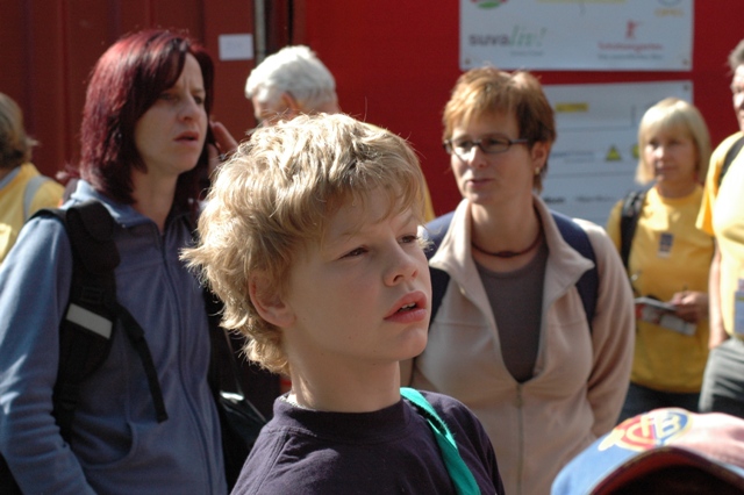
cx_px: 372
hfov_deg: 19.5
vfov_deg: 13.0
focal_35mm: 105
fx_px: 2169
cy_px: 248
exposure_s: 1/400
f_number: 10
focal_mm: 70
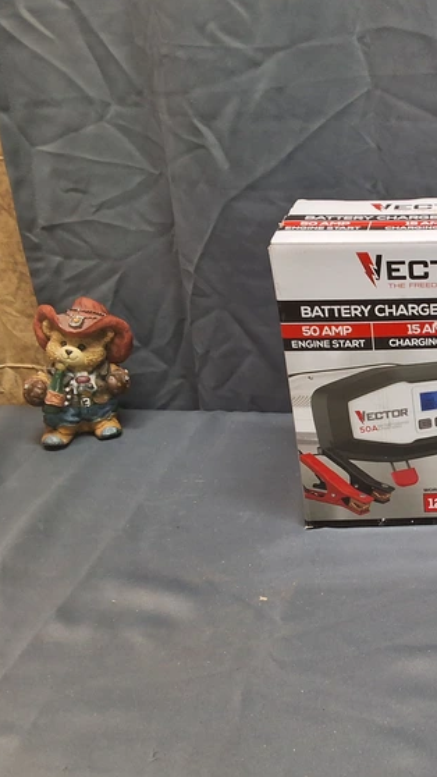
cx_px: 491
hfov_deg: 26.5
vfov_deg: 49.4
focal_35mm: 41
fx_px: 844
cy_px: 391
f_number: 1.9
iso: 200
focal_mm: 2.91
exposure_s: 1/40
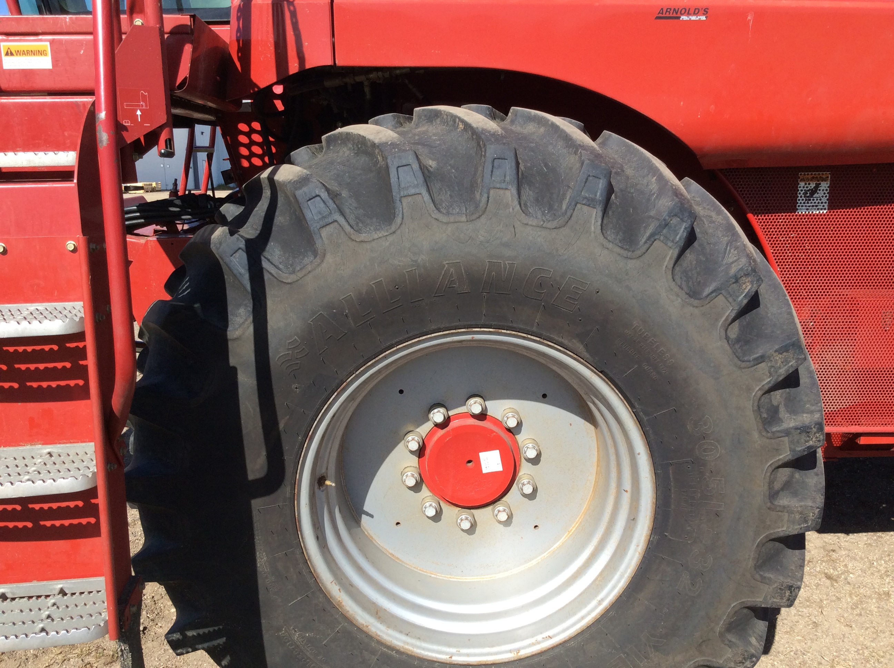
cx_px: 447
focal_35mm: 32
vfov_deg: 44.1
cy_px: 334
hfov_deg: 56.9
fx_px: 825
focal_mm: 3.3
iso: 32
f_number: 2.4
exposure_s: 1/1144
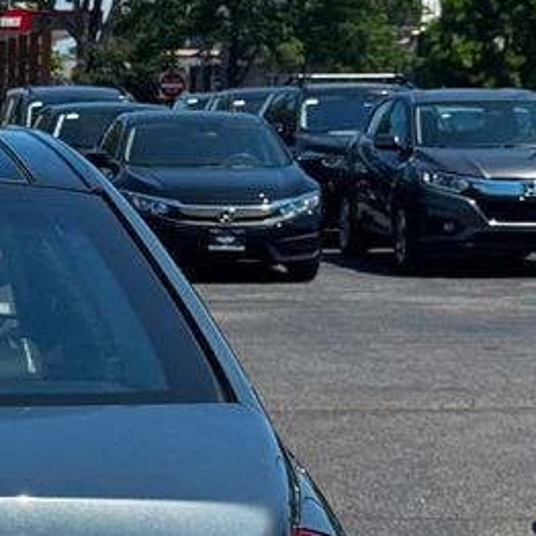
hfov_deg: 10.2
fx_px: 2908
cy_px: 446
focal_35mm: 166
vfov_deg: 10.5
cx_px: -295
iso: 64
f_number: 1.78
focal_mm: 6.76
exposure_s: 1/2959
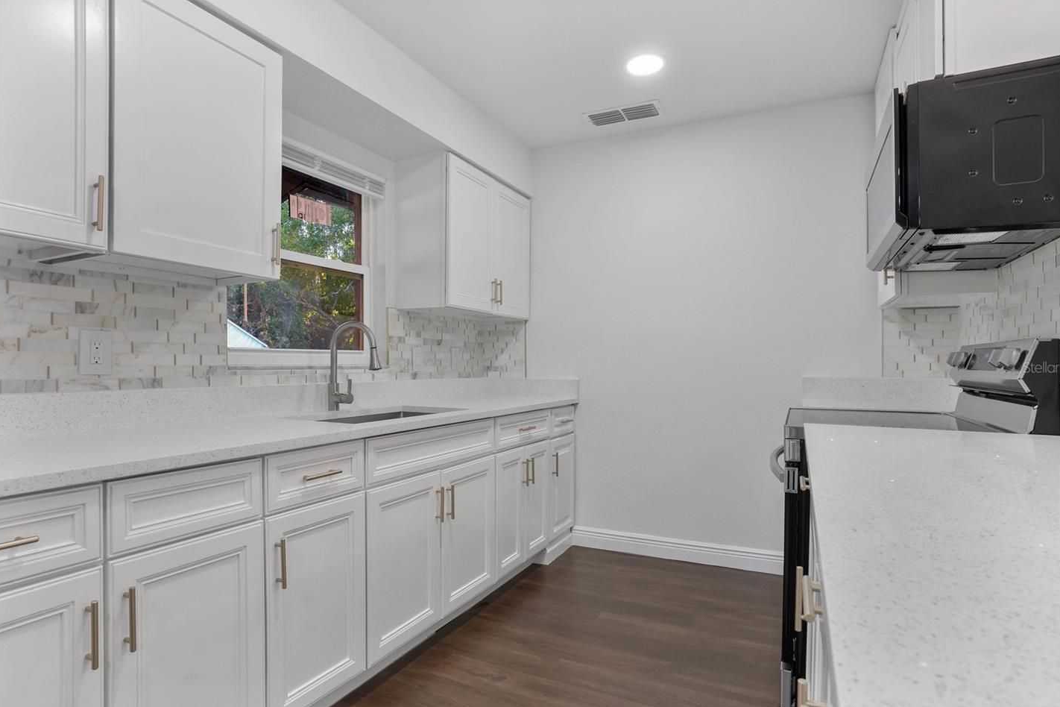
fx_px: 530
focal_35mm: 18
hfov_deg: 89.9
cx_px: 493
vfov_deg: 67.4
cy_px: 367
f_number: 8
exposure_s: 1/30
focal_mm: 16
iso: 10000
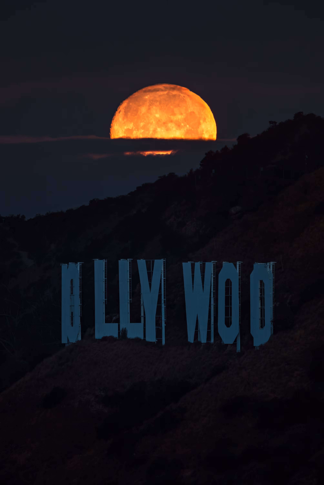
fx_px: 8092
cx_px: 162
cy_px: 242
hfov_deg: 2.3
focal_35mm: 600
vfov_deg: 3.4
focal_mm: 600
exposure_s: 2.5
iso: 125
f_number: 6.3
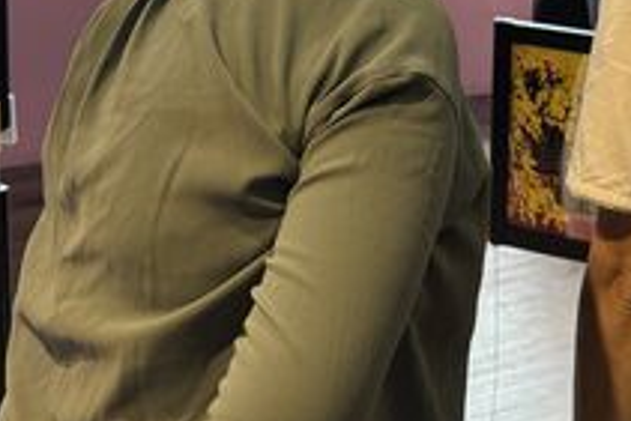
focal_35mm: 71
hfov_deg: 28.1
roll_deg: -2.2
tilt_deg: -8.3
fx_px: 1245
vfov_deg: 17.5
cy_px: -182
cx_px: 458
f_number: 1.78
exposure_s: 1/120
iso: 80
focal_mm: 6.76
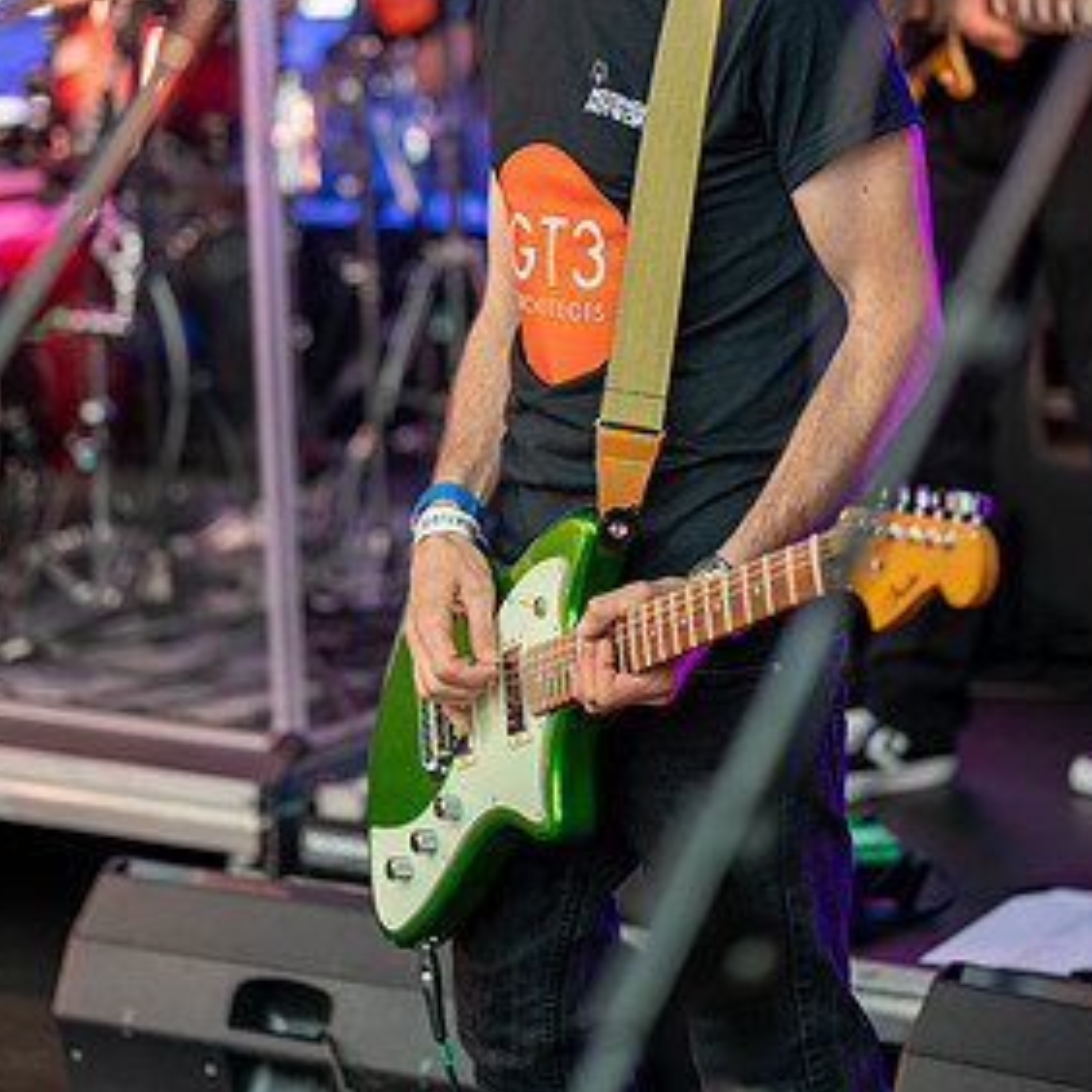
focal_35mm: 115
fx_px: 4104
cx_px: 552
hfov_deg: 15.2
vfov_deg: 15.1
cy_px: 240
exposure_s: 1/200
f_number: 2
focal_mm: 85
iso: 110
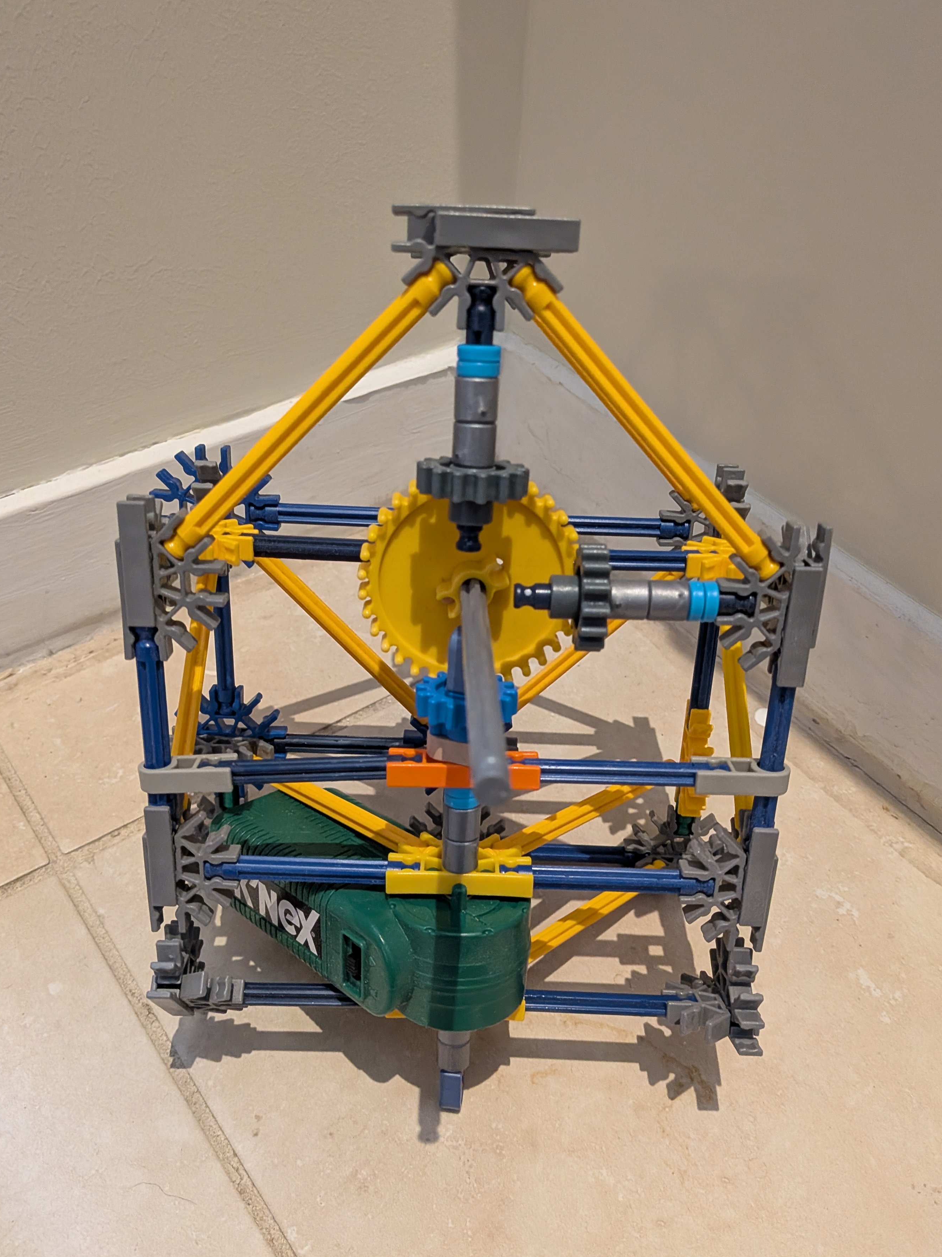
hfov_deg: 51.3
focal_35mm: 27
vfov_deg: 65.3
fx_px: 980
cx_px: 452
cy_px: 661
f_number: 1.7
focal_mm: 4.53
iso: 1143
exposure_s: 1/120
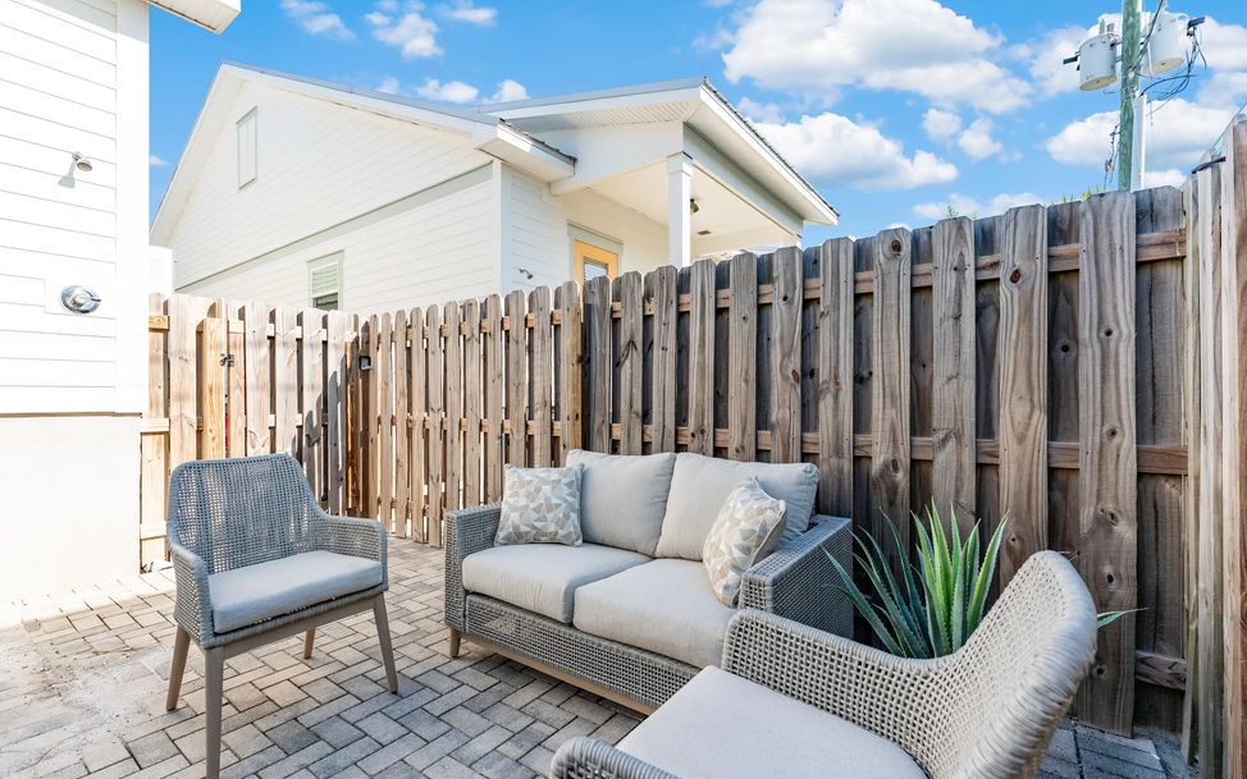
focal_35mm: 15
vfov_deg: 74.5
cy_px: 436
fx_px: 510
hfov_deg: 101.4
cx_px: 604
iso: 320
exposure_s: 1/800
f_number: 5.6
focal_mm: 14
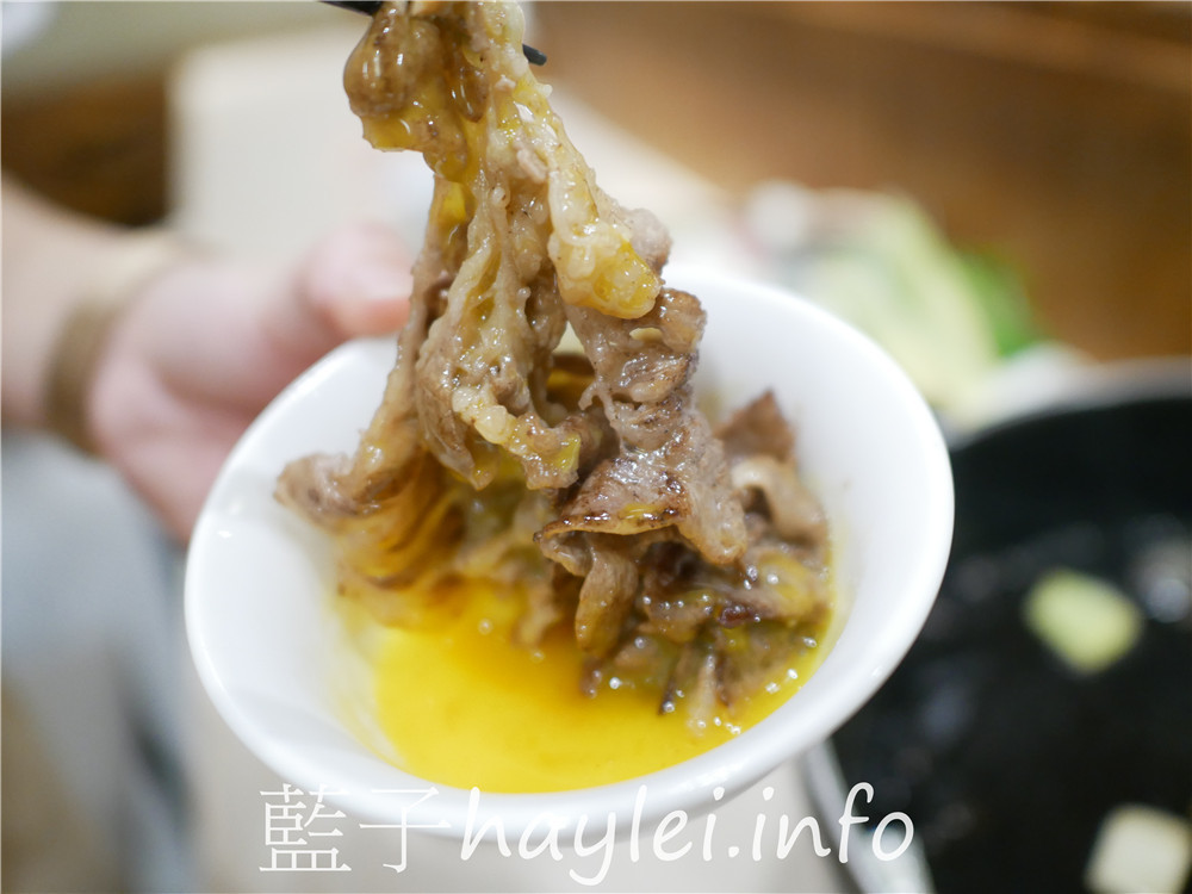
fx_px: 1033
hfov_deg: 60.0
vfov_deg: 46.8
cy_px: 447
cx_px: 596
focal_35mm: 30
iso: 1000
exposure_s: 1/60
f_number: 1.7
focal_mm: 15
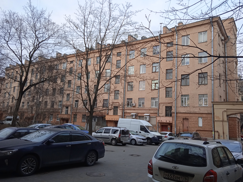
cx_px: 122
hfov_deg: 63.4
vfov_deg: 49.7
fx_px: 197
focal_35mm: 28
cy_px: 91
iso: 175
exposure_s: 1/100
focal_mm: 3.43
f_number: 2.2
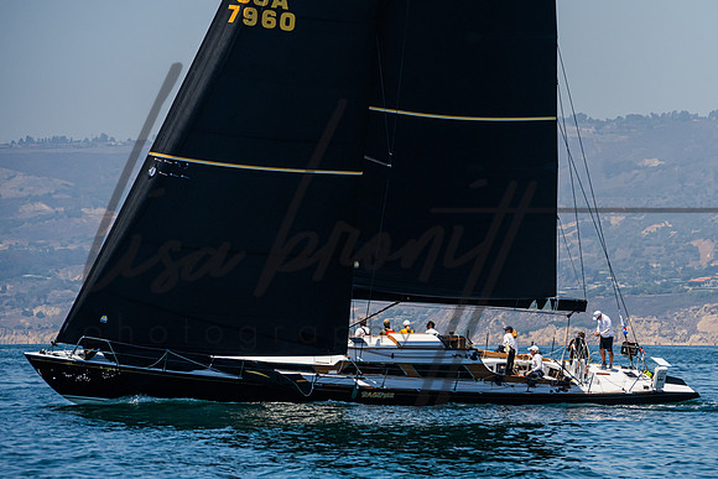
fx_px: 6297
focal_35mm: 316
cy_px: 221
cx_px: 458
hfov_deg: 6.5
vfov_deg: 4.4
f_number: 8
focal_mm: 240
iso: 500
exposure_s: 1/2500
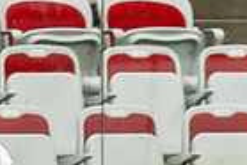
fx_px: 6909
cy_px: 373
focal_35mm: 1006
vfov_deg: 1.4
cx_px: 67
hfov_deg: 2.0
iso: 3200
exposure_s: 1/1250
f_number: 2.8
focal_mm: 200
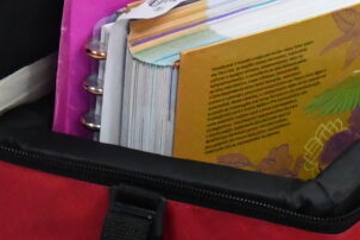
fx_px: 3800
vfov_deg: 3.6
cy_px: -258
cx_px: 210
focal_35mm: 380
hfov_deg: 5.4
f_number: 4.5
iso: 3200
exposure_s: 1/125
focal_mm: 40
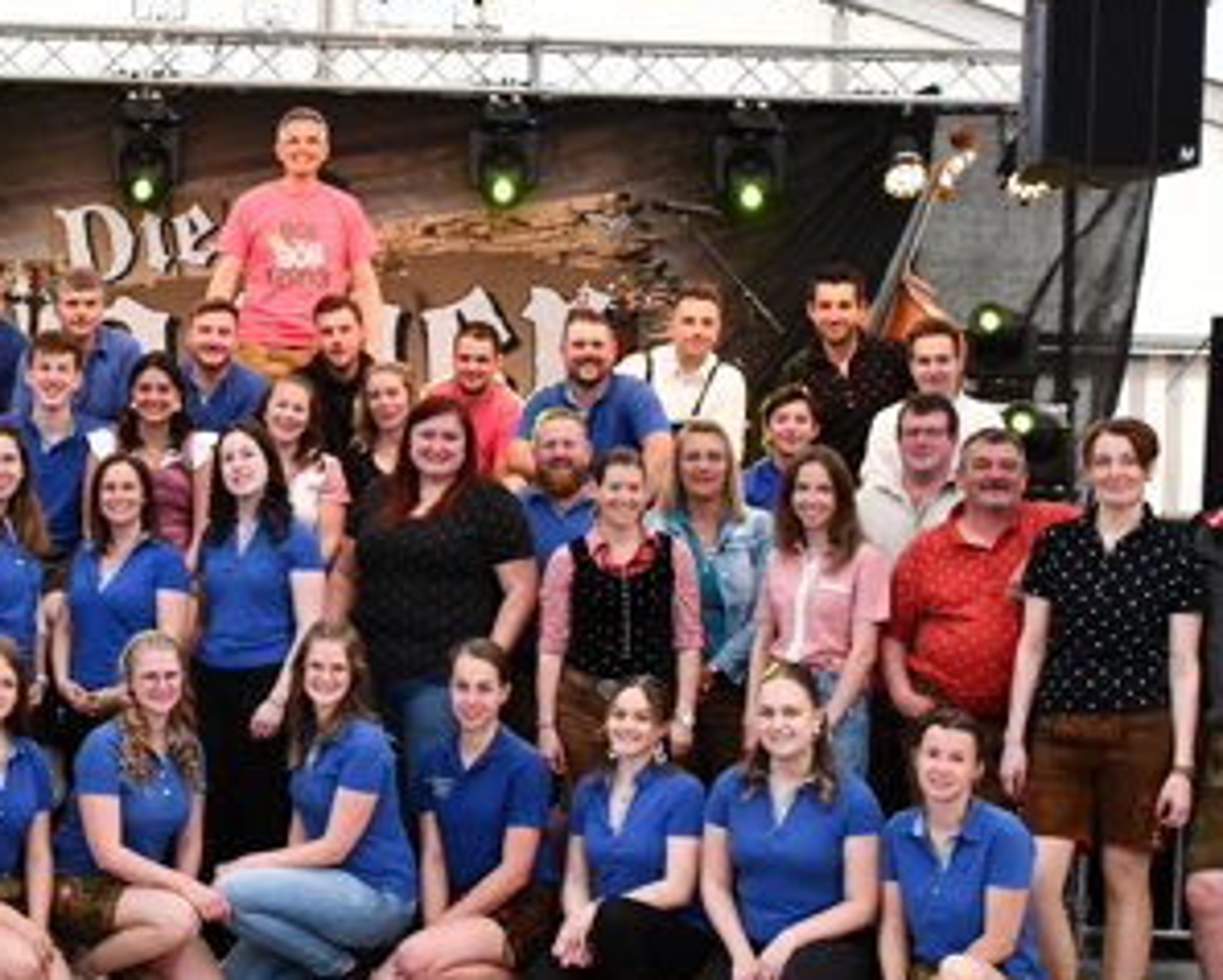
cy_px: 517
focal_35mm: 69
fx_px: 2499
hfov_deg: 27.2
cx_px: 338
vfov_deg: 22.2
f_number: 3.8
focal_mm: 26
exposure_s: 1/125
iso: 1800
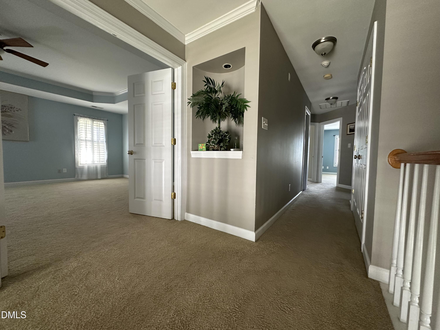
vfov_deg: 85.7
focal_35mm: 14
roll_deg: -1.6
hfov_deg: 102.1
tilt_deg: -2.6
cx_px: 220
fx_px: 178
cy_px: 165
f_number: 2.2
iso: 320
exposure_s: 1/78
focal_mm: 2.22
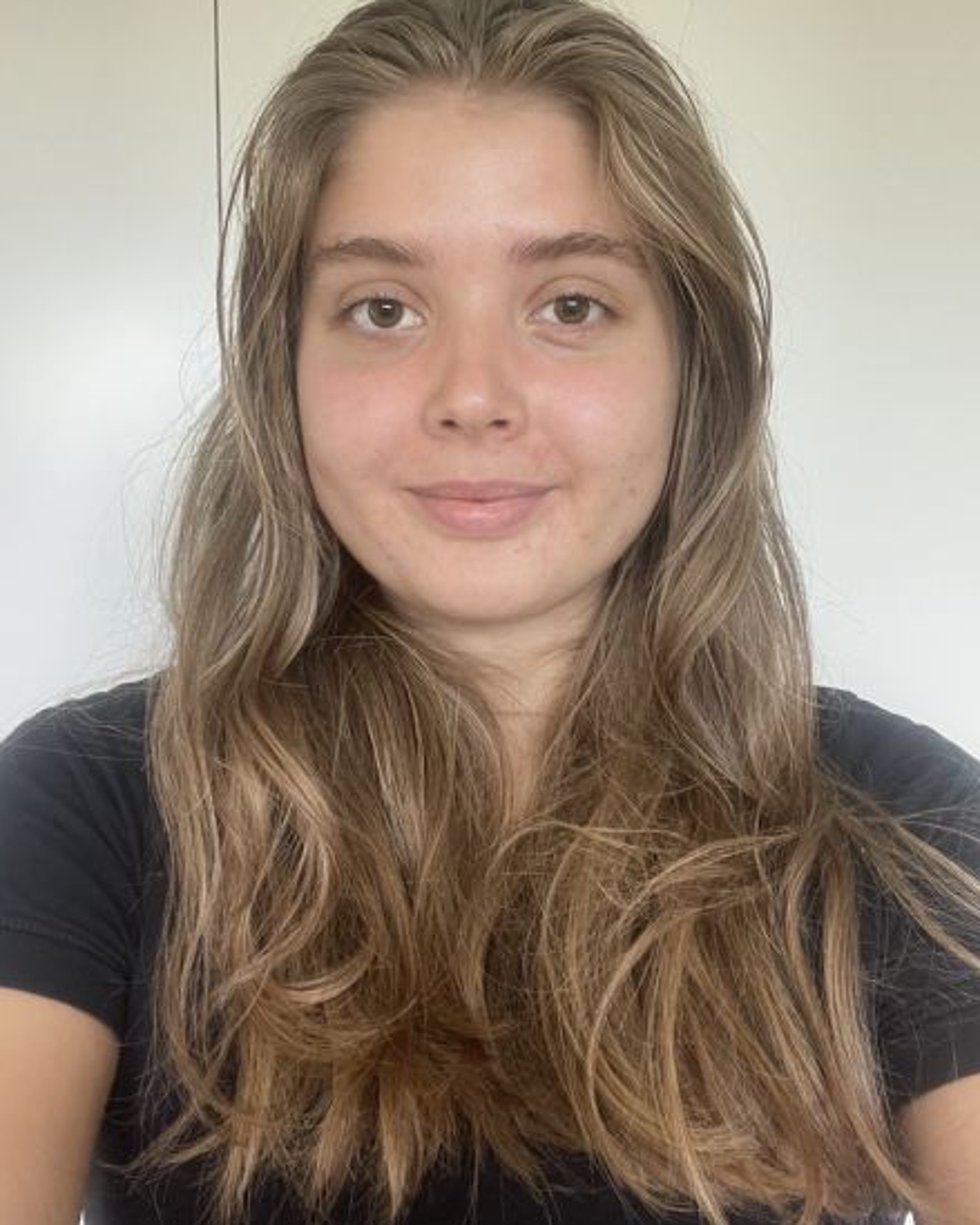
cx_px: 484
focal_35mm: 32
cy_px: 587
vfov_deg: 55.7
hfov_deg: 45.8
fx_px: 1160
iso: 125
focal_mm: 2.71
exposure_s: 1/60
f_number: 2.2
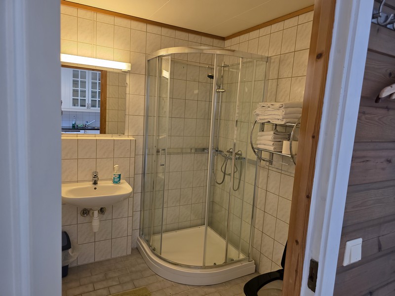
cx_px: 198
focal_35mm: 23
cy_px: 148
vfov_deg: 58.9
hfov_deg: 73.9
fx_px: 262
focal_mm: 6.3
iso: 125
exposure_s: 1/100
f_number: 1.7
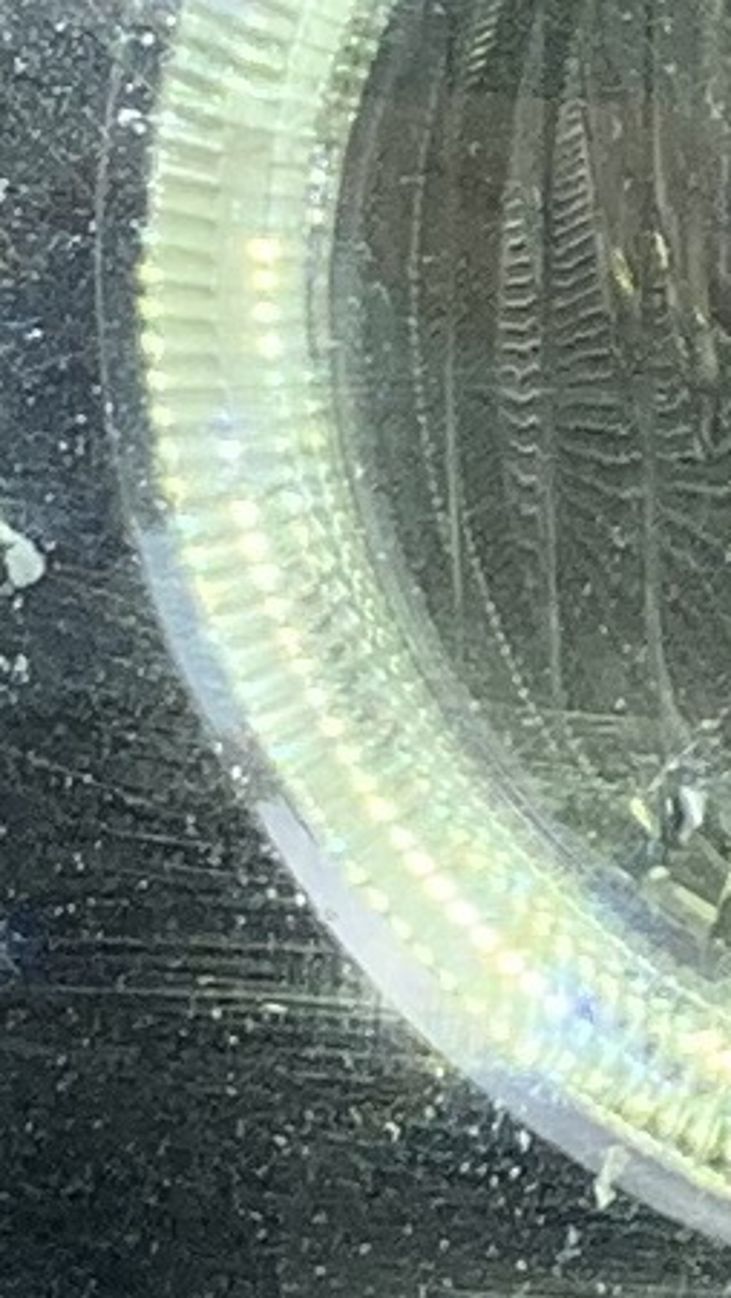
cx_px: 2052
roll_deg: -1.2
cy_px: 682
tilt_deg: -14.1
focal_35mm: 253
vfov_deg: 8.5
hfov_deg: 4.6
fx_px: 8710
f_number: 1.8
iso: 25
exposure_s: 1/765
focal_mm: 4.25
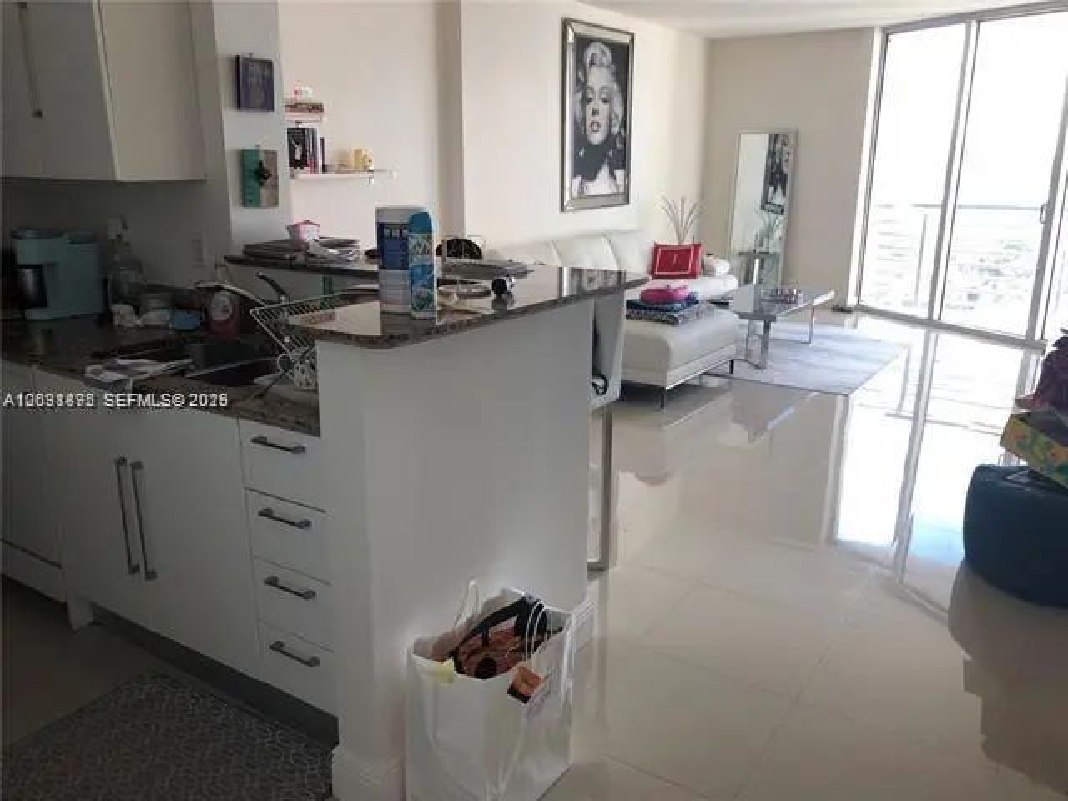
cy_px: 400
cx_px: 534
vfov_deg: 49.7
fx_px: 864
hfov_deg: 63.4
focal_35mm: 28
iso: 20
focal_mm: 3.99
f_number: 1.8
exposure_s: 1/40
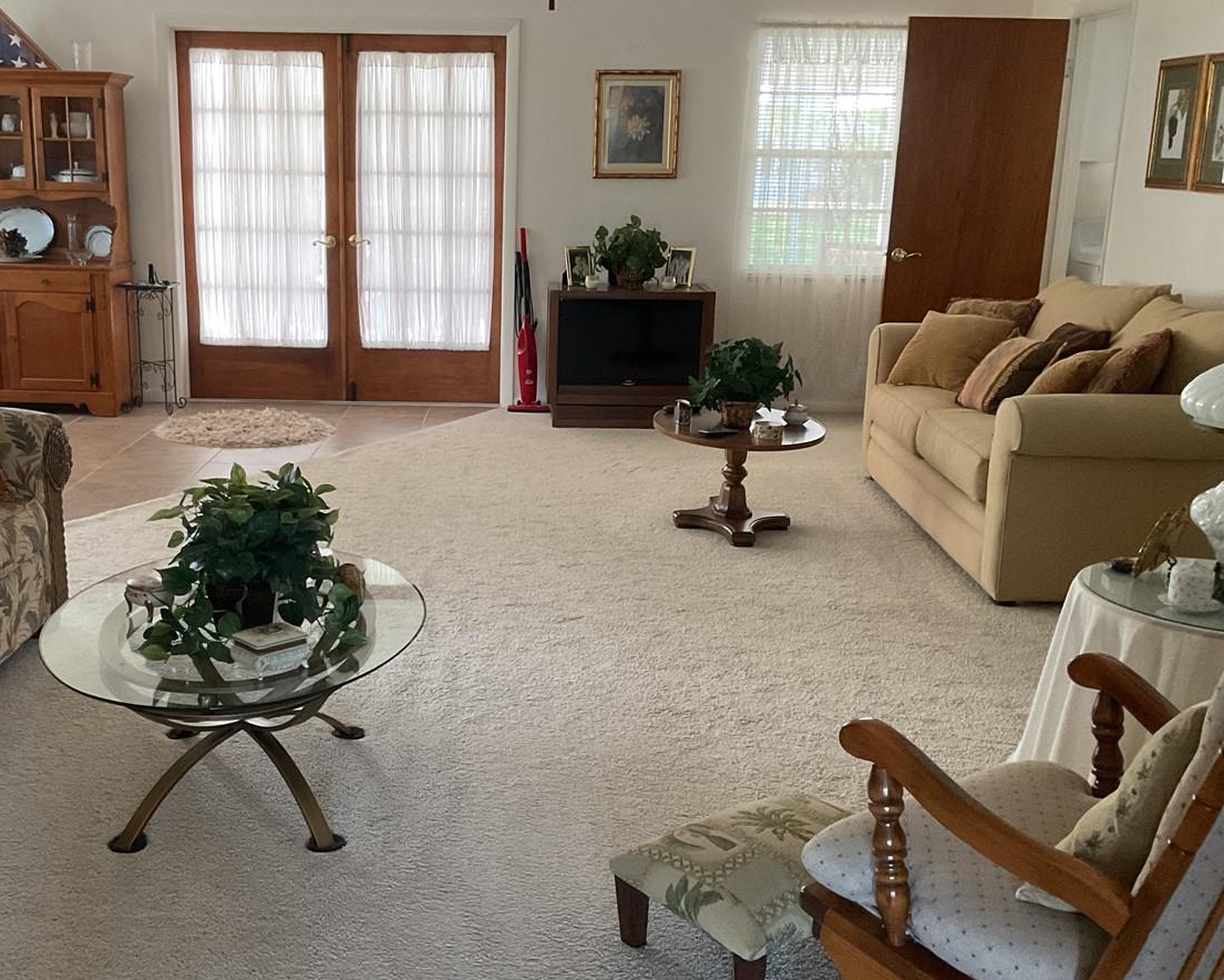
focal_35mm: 41
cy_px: 534
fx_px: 1485
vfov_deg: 36.5
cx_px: 497
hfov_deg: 44.6
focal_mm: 3
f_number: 1.8
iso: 250
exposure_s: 1/60
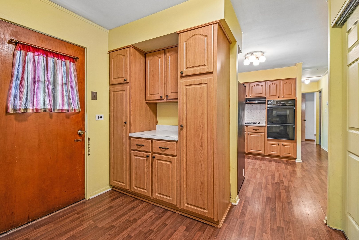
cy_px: 120
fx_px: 150
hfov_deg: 100.4
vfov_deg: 77.3
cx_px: 180
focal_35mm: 15
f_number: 8
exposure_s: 1/5
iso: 400
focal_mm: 10
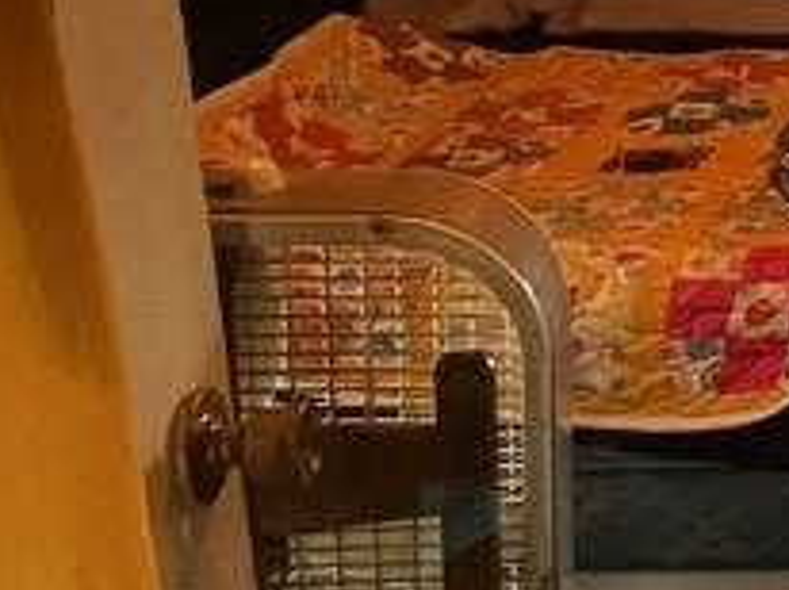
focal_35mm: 87
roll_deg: +2.9
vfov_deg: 16.7
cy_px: 46
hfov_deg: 20.0
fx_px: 1981
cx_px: 1118
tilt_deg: -12.2
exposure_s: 1/30
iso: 500
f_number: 1.8
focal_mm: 3.99
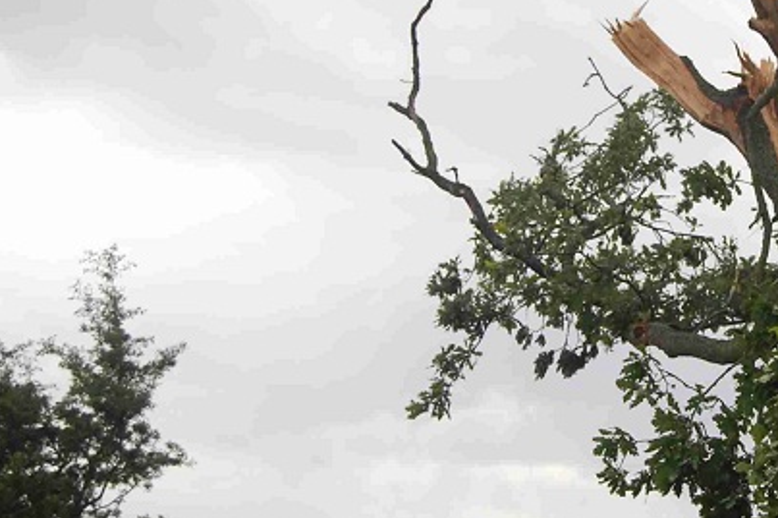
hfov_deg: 15.9
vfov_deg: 10.8
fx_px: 2742
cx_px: 750
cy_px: 126
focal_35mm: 127
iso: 200
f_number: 6.3
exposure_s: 1/160
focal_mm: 42
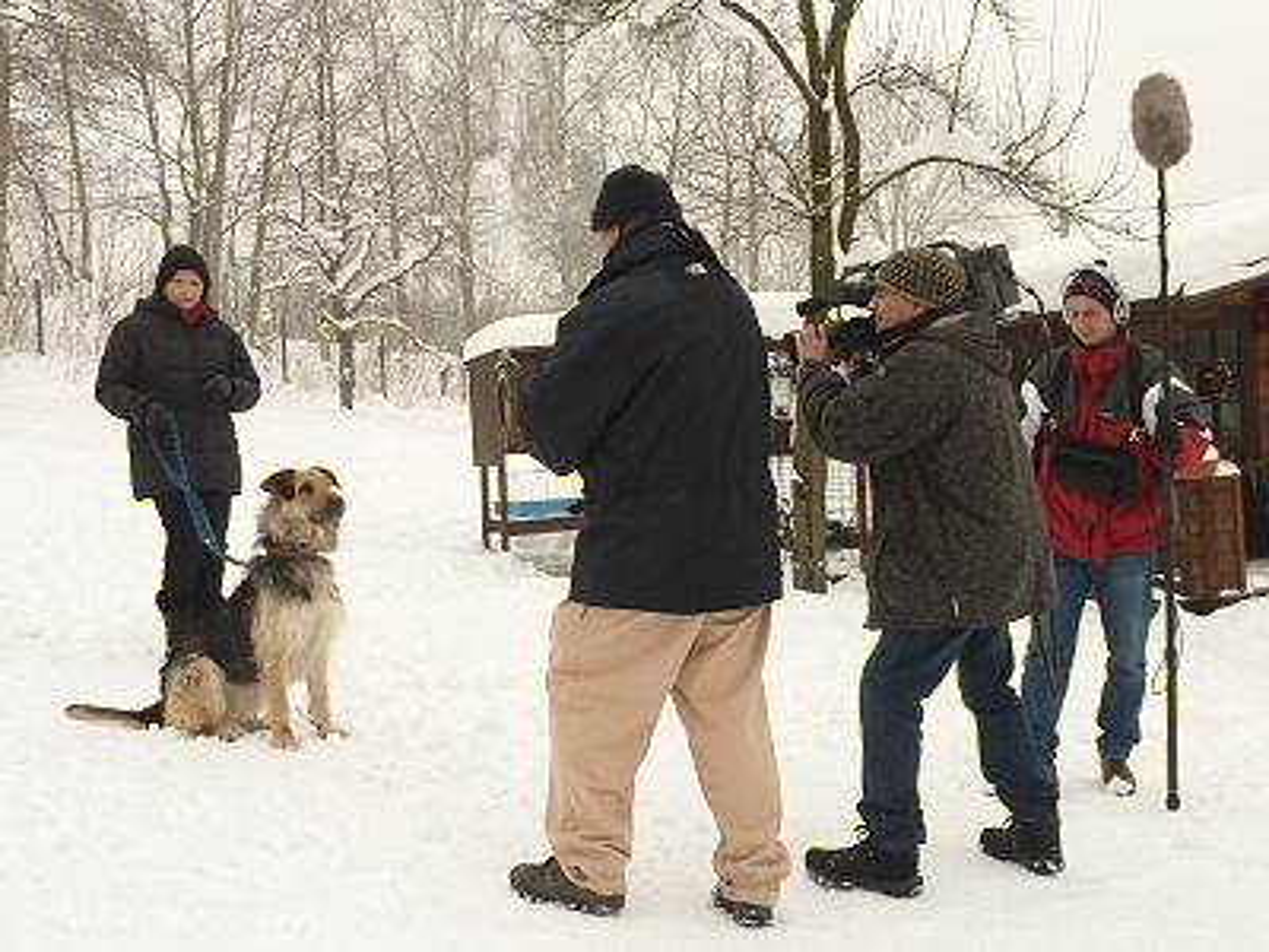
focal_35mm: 35
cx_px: 634
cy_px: 476
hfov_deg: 52.6
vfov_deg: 40.7
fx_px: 1283
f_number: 4
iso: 80
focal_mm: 4.1
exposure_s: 1/250
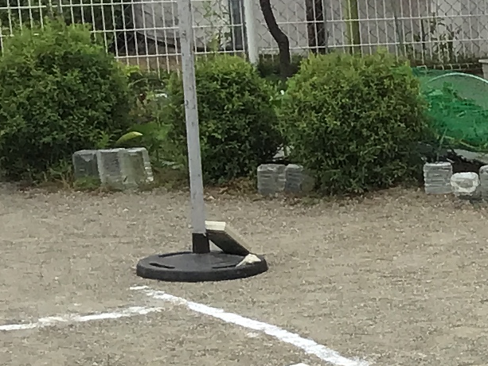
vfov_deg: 8.9
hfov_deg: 10.4
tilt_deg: -15.1
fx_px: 2327
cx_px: 1146
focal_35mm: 165
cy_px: 393
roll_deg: -2.2
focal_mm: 3.3
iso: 25
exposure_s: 1/799
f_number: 2.4
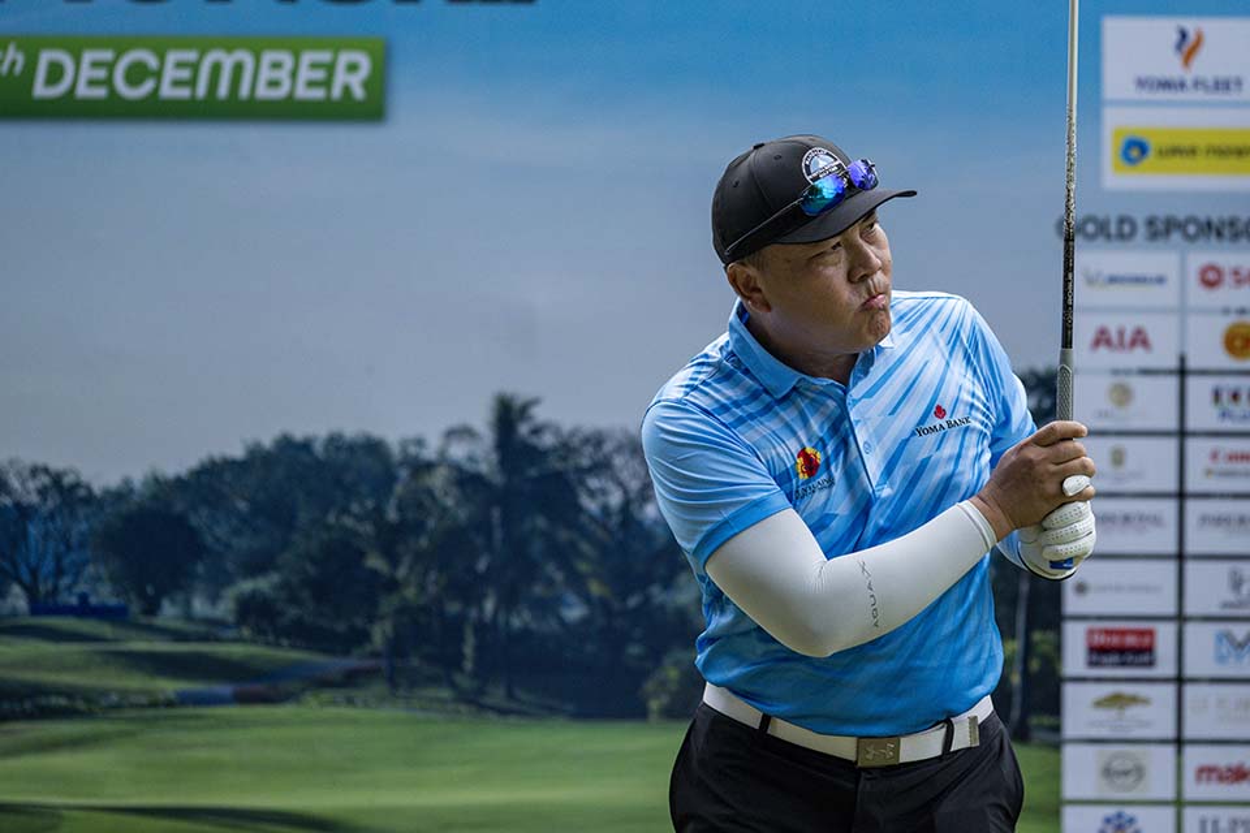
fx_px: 13888
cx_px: 625
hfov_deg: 5.2
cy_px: 416
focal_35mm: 400
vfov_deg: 3.4
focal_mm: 400
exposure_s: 1/5000
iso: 800
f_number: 3.5
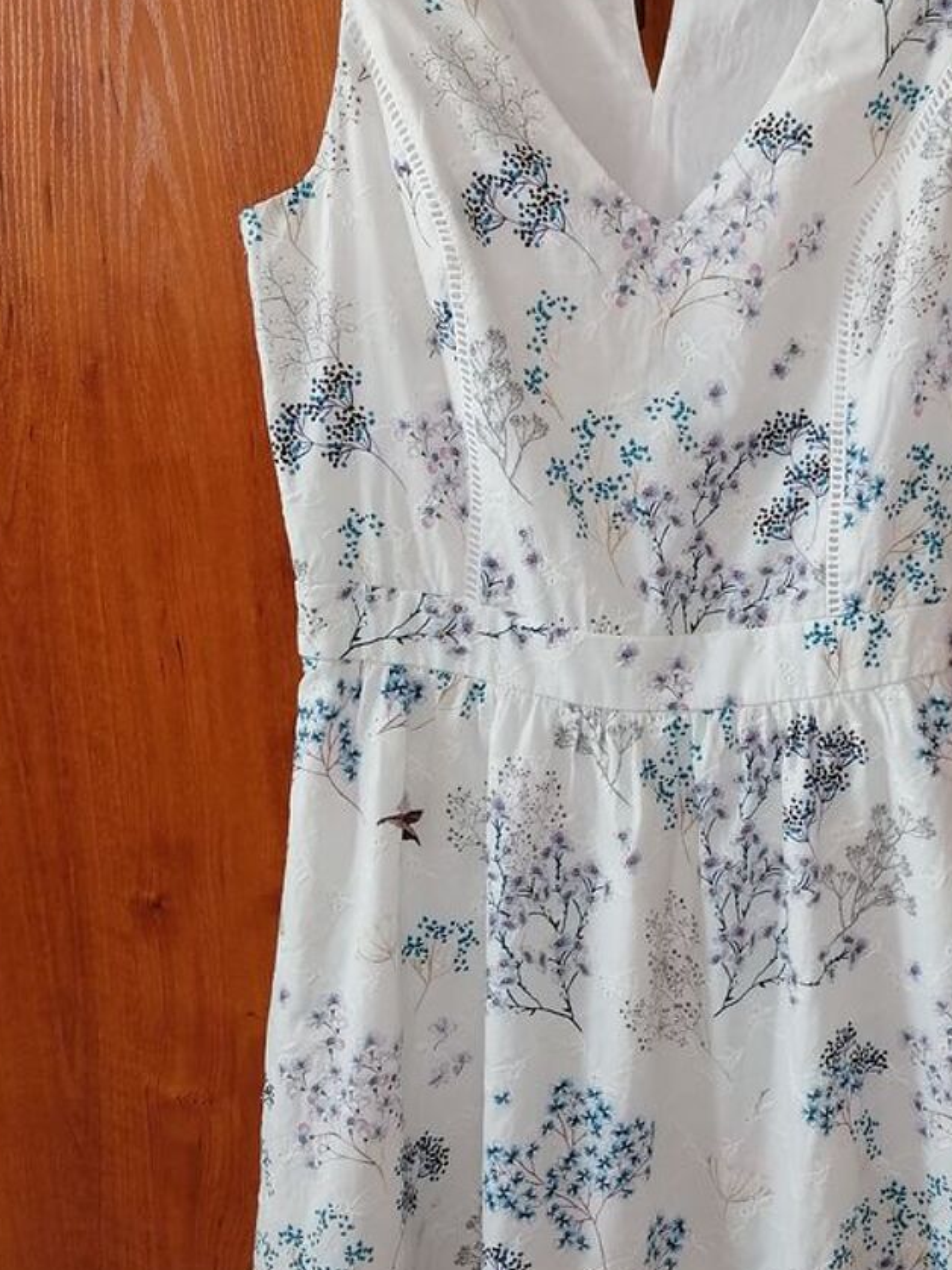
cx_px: 711
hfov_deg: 33.0
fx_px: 1576
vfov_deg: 43.8
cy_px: 676
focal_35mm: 43
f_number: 1.8
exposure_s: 1/60
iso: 125
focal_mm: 4.75
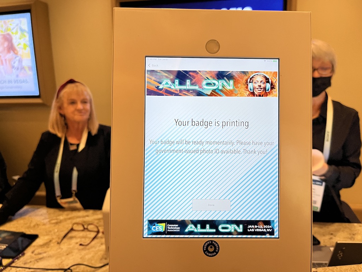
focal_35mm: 26
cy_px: 136
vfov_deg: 53.1
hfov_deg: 67.3
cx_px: 181
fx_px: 272
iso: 100
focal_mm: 5.1
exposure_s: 1/60
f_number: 1.6
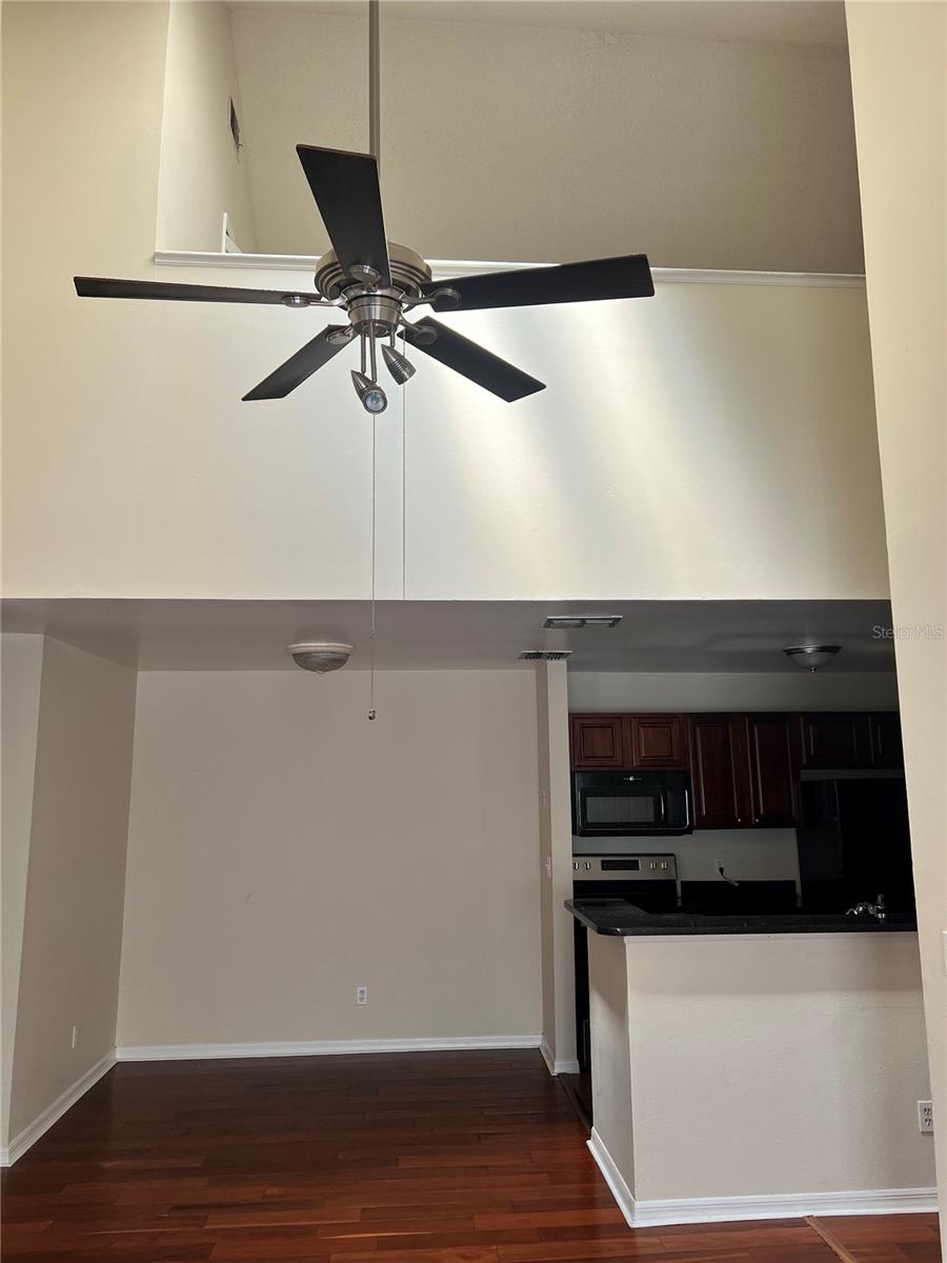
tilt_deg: +9.8
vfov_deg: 67.3
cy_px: 632
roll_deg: +0.3
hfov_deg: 53.1
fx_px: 948
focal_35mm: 26
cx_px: 474
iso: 40
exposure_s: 1/209
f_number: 1.5
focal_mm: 5.7
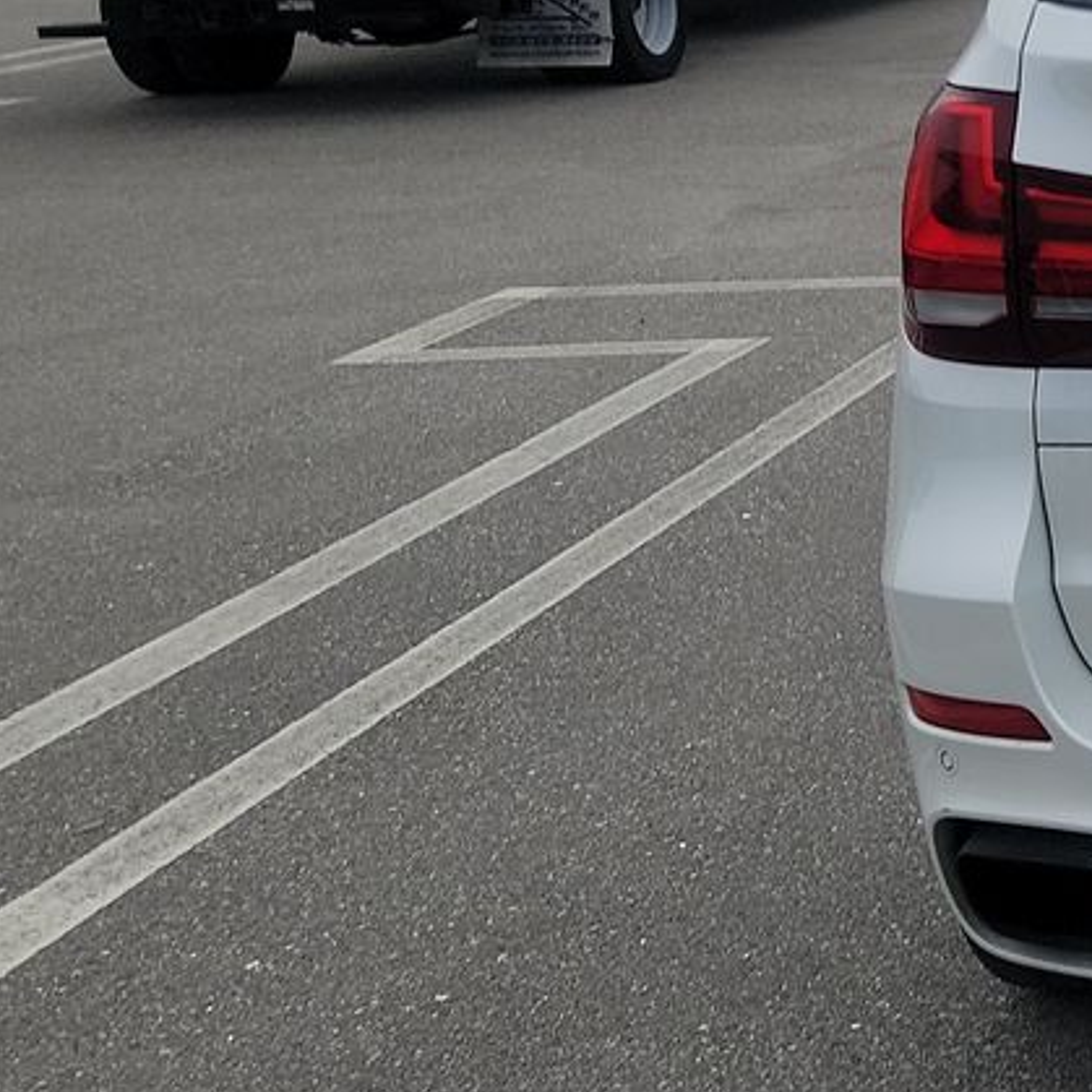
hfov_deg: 17.8
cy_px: 310
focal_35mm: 81
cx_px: 1876
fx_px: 2891
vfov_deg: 21.3
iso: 50
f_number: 1.8
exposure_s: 1/253
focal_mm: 6.7
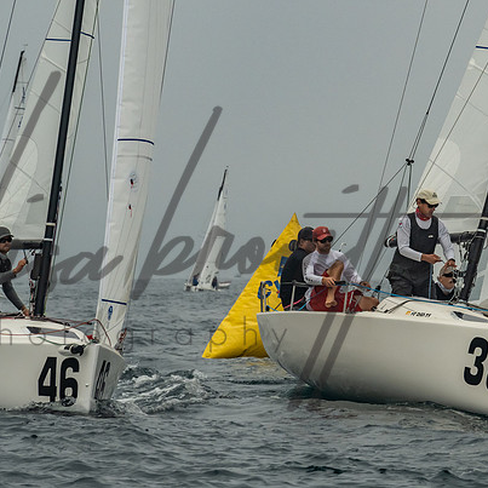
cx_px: 394
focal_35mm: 314
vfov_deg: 5.6
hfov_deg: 5.6
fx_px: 5008
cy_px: 219
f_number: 9
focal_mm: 175
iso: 800
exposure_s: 1/3200
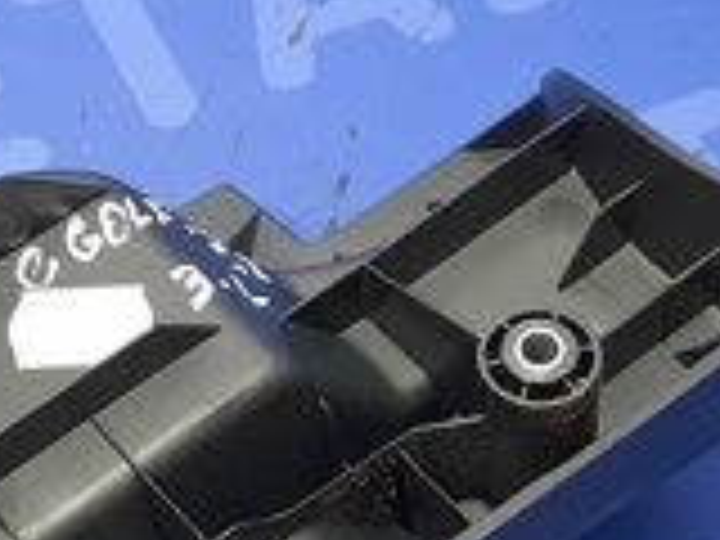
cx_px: 148
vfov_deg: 14.7
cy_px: 418
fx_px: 2080
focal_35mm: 100
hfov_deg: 19.4
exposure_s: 1/33
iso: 400
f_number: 2
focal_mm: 4.6
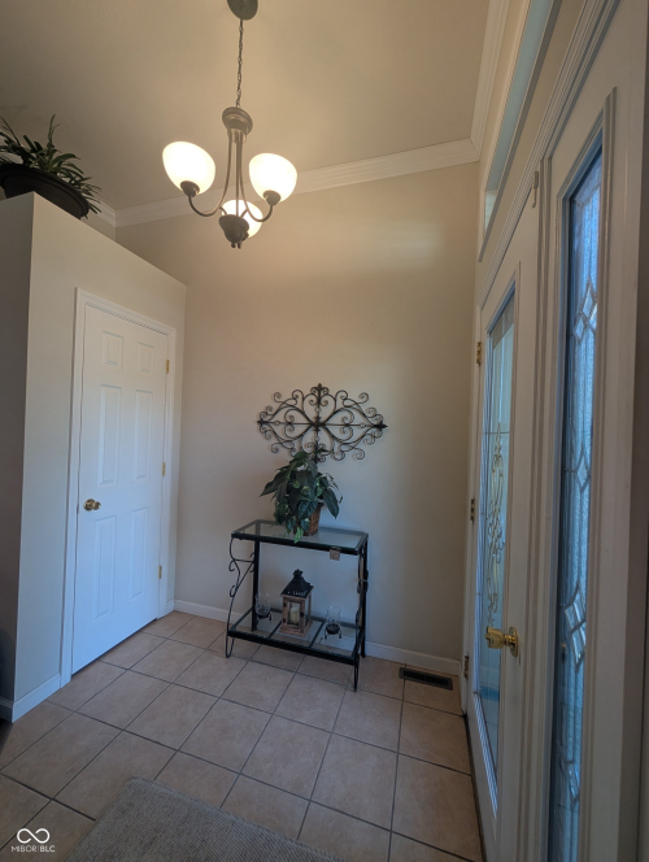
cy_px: 431
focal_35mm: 12
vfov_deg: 110.5
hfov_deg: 94.6
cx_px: 324
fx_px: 299
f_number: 1.7
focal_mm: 2.02
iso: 90
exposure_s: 1/120
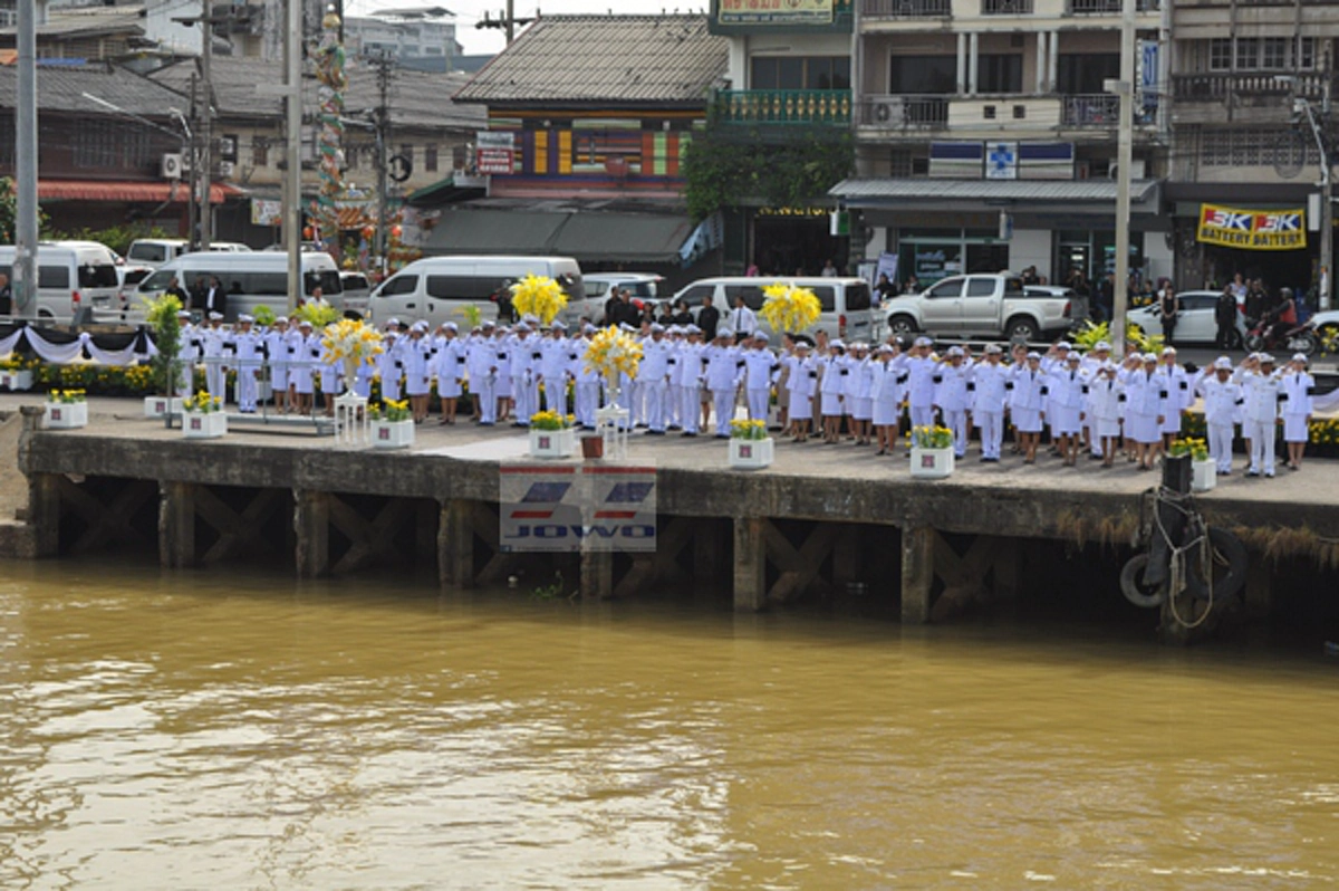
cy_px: 446
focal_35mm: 82
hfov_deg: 24.6
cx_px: 670
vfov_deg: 16.5
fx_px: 3066
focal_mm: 55
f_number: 8
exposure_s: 1/320
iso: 200
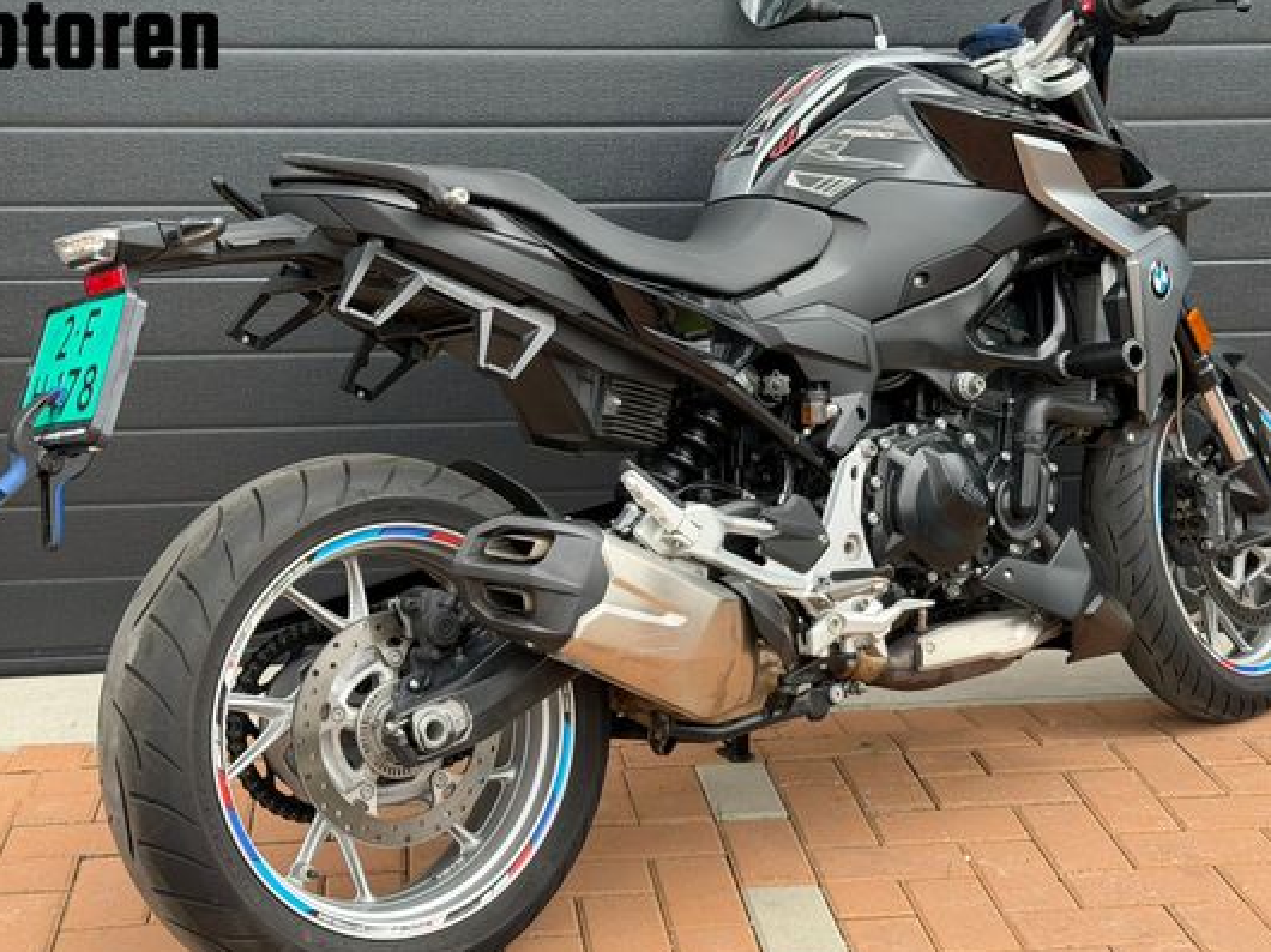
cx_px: 679
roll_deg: +0.6
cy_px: 484
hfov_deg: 33.2
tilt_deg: -12.8
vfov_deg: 25.2
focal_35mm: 58
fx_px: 2129
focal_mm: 6.76
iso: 80
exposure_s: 1/828
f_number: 1.78
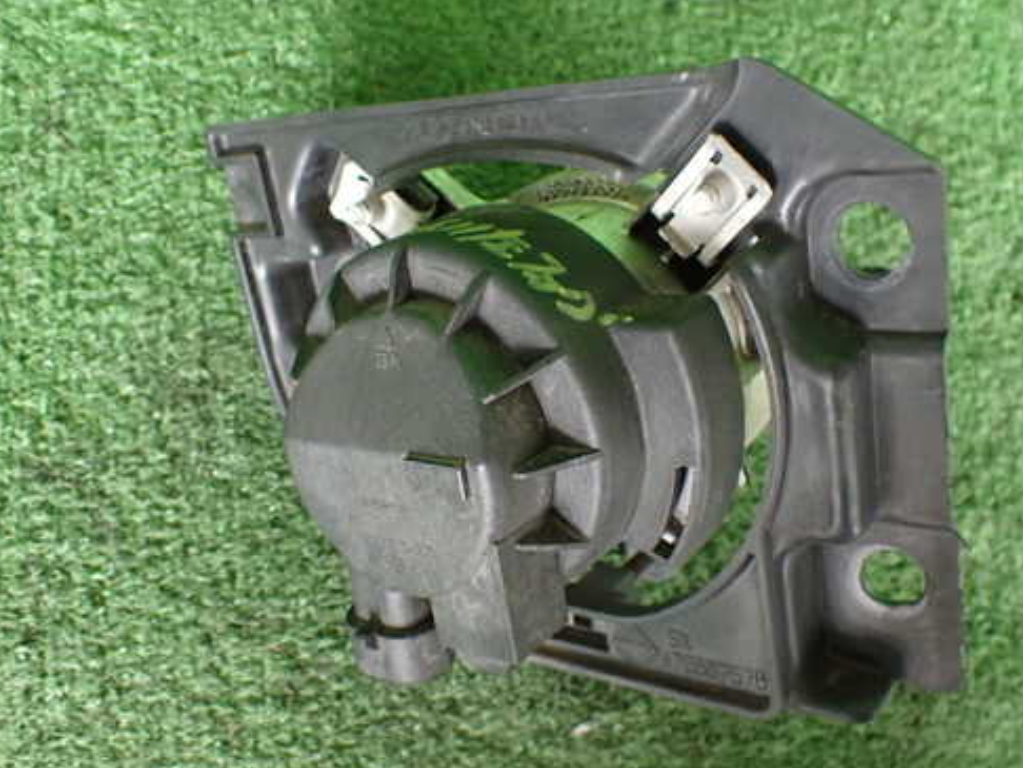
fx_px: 1094
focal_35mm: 37
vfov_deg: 38.7
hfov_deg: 50.1
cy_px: 389
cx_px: 512
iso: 800
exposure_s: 1/100
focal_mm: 5.4
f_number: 2.3
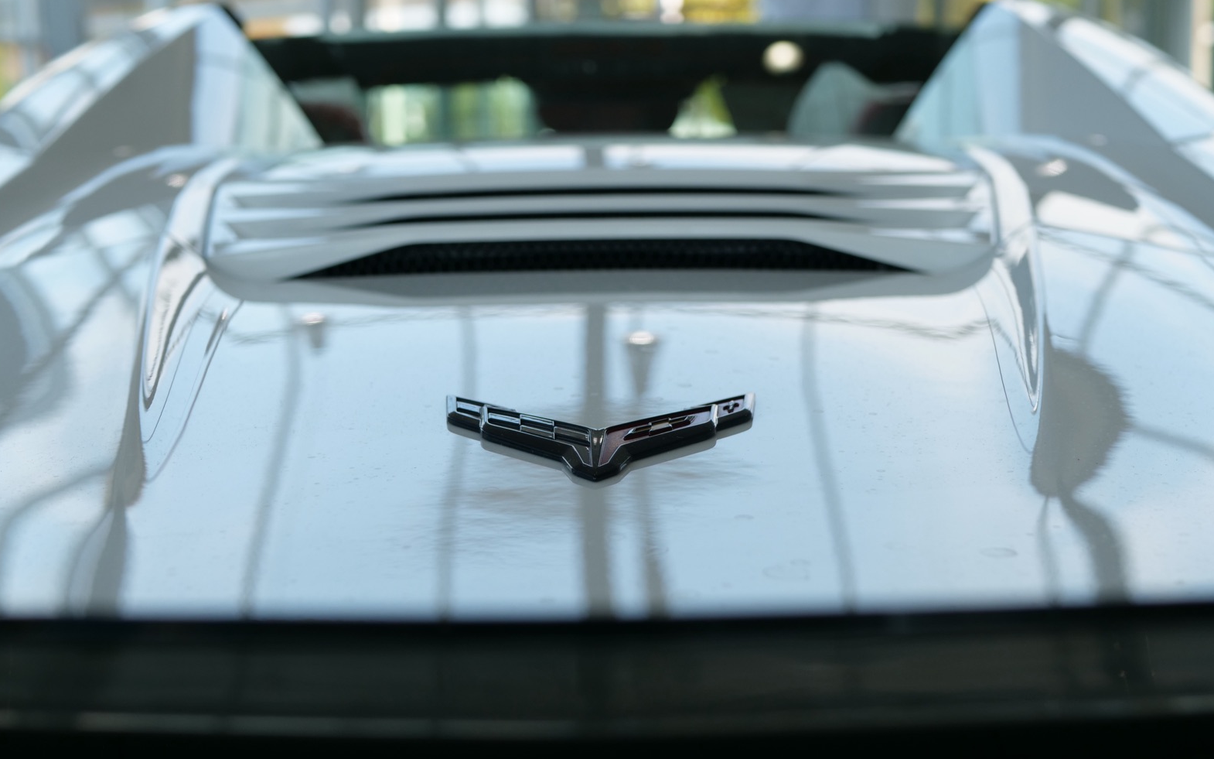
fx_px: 1786
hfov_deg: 37.5
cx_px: 616
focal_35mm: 54
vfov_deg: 24.0
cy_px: 391
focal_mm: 25
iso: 200
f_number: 3.5
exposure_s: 1/400
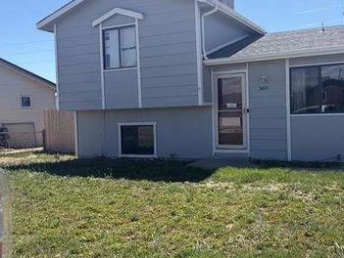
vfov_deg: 38.7
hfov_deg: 49.2
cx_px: 230
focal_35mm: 37
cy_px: 115
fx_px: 368
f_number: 1.6
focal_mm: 5.96
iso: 50
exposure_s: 1/2985
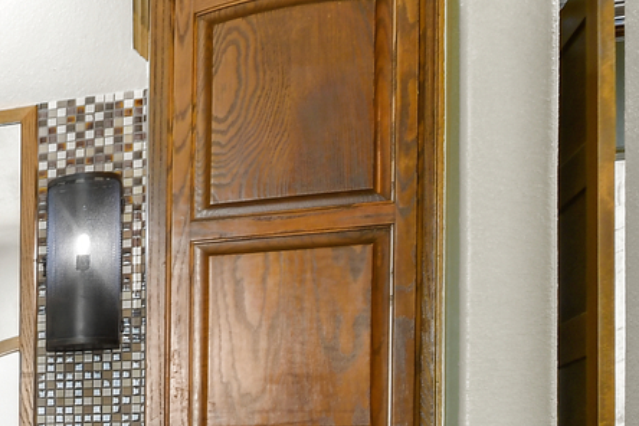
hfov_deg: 22.7
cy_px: 501
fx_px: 1117
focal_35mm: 63
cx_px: -429
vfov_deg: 20.3
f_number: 5.6
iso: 125
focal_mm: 11.5
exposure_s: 1.3
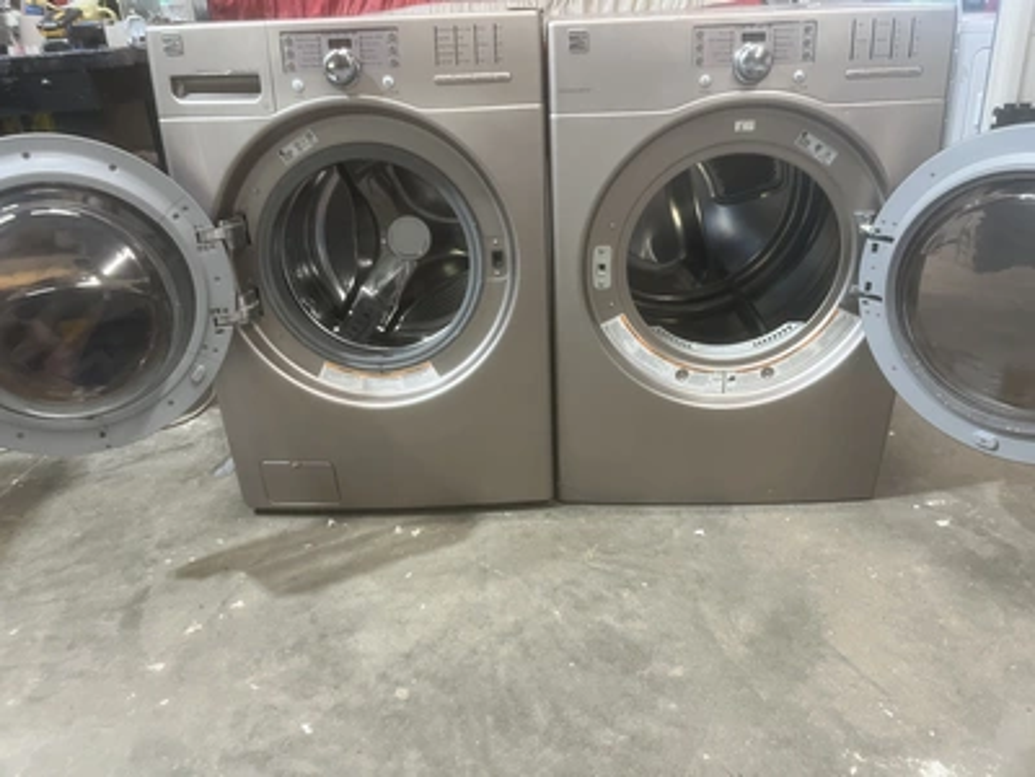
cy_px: 388
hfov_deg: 67.3
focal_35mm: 26
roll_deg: +3.3
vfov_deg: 53.1
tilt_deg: -17.9
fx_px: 777
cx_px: 518
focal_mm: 5.1
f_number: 1.6
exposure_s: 1/60
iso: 200
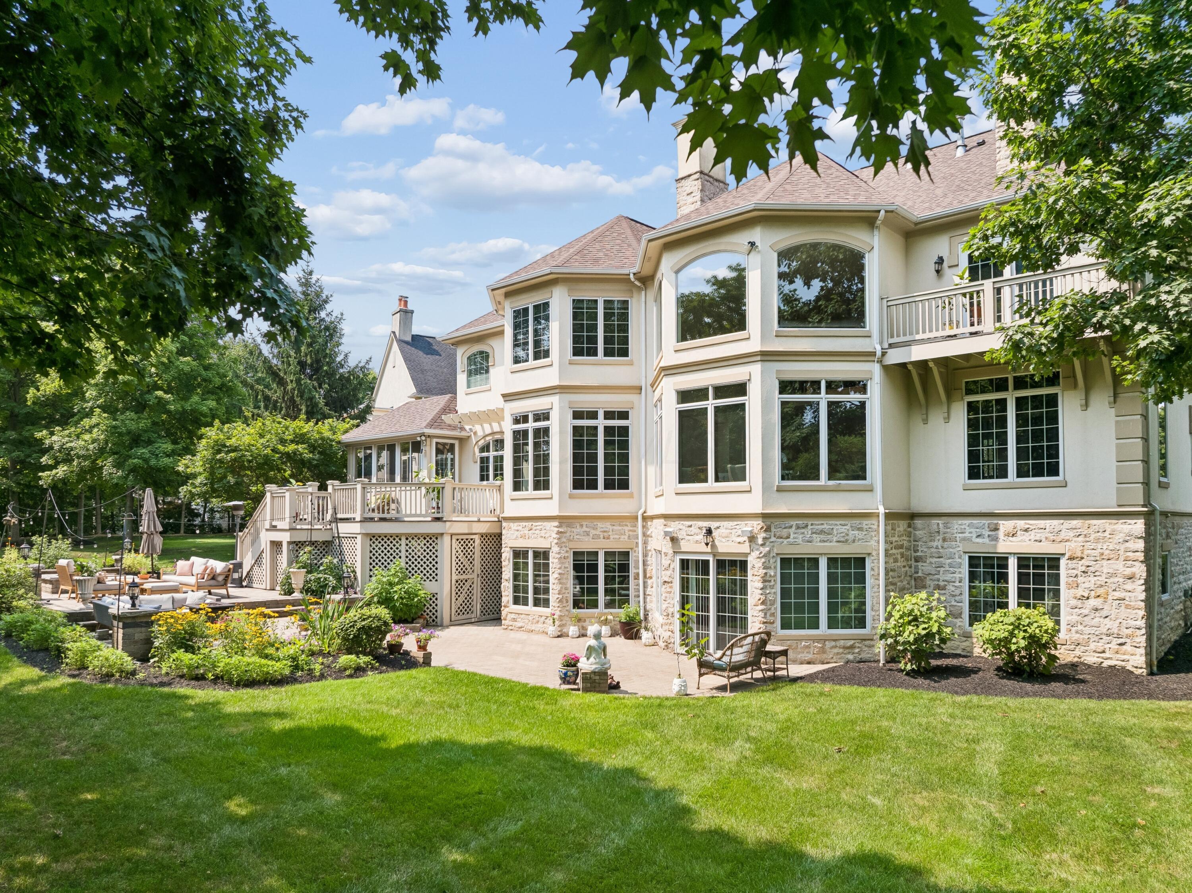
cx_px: 596
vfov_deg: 56.8
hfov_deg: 71.6
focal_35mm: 24
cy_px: 446
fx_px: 826
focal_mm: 12.3
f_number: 2.8
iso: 180
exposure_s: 1/120
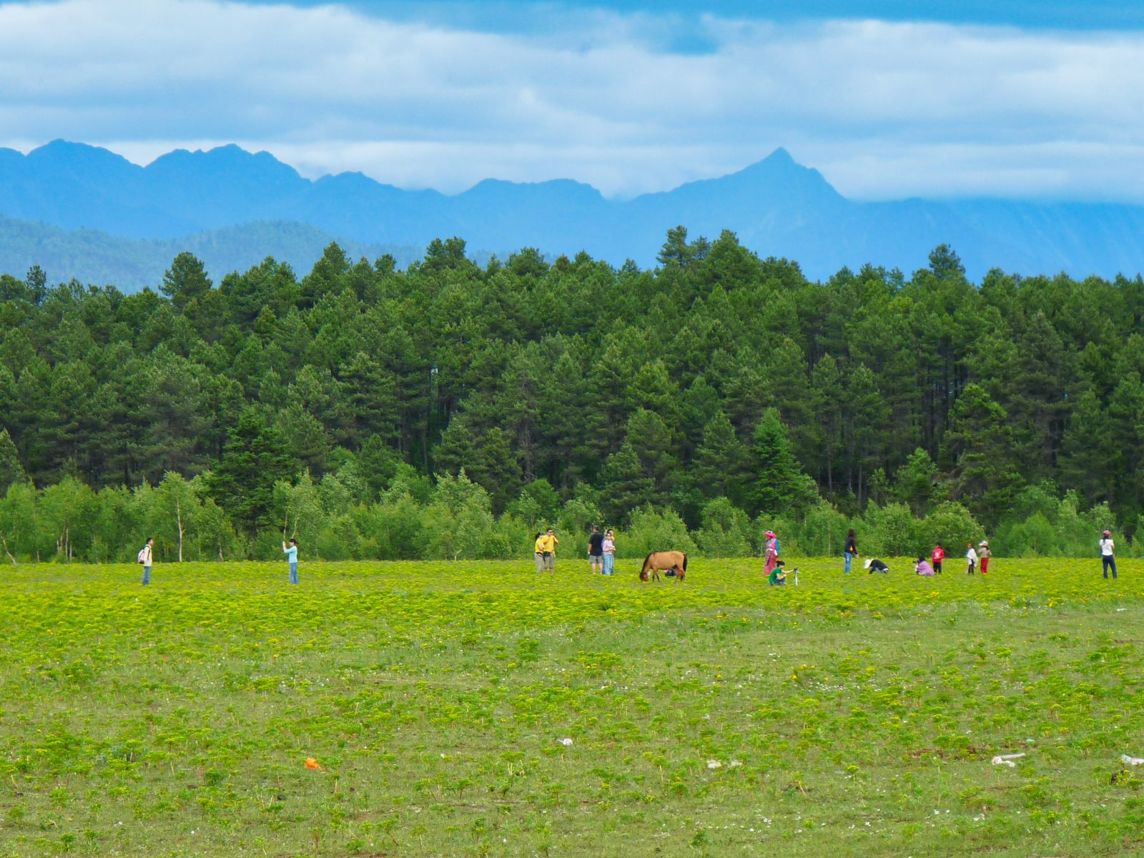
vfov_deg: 5.5
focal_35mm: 269
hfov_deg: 7.4
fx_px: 8890
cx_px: 572
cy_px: 429
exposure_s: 1/400
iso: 100
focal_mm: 40.5
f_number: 3.7
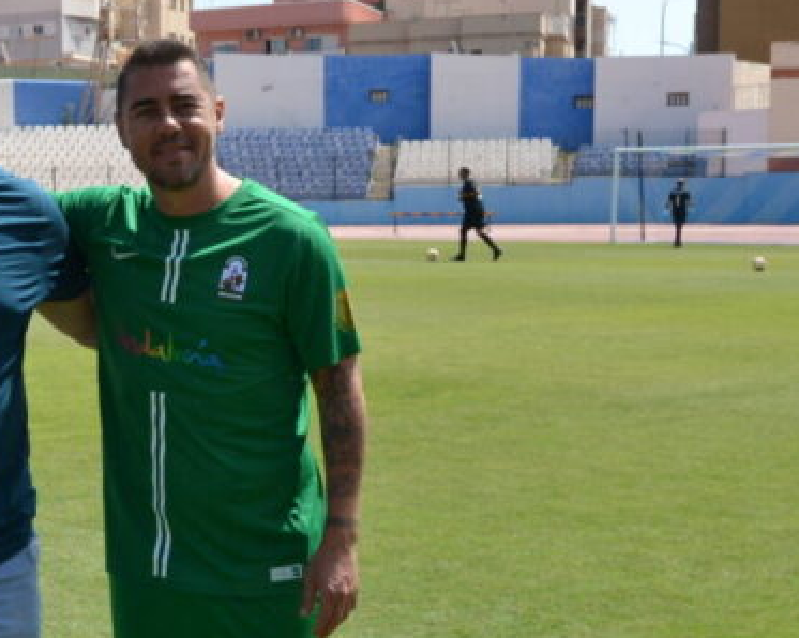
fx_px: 2009
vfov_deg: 18.0
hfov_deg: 21.7
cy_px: 462
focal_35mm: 85
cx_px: 2
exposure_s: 1/1250
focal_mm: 22
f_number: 5.6
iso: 400
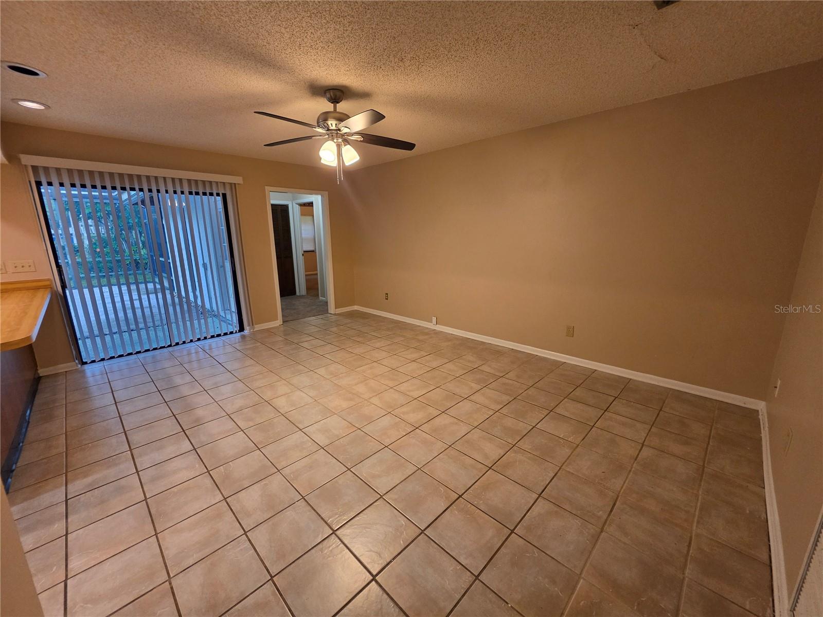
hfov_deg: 106.2
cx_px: 412
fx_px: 309
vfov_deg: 89.9
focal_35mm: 13
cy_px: 308
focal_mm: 2.2
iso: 200
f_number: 1.9
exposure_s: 1/60
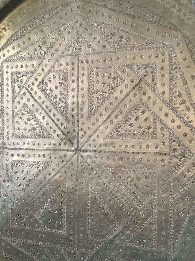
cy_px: 144
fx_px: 300
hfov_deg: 35.8
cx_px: 123
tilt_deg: -10.5
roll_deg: -7.8
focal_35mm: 40
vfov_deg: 46.7
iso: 200
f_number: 2.2
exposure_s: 1/25
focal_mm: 4.15
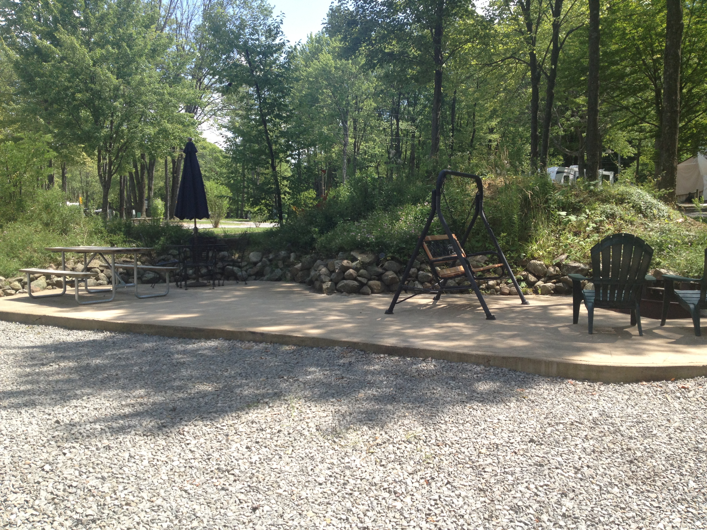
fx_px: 715
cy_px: 265
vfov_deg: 40.7
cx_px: 354
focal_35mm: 35
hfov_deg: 52.6
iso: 80
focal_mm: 4.28
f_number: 2.4
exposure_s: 1/824
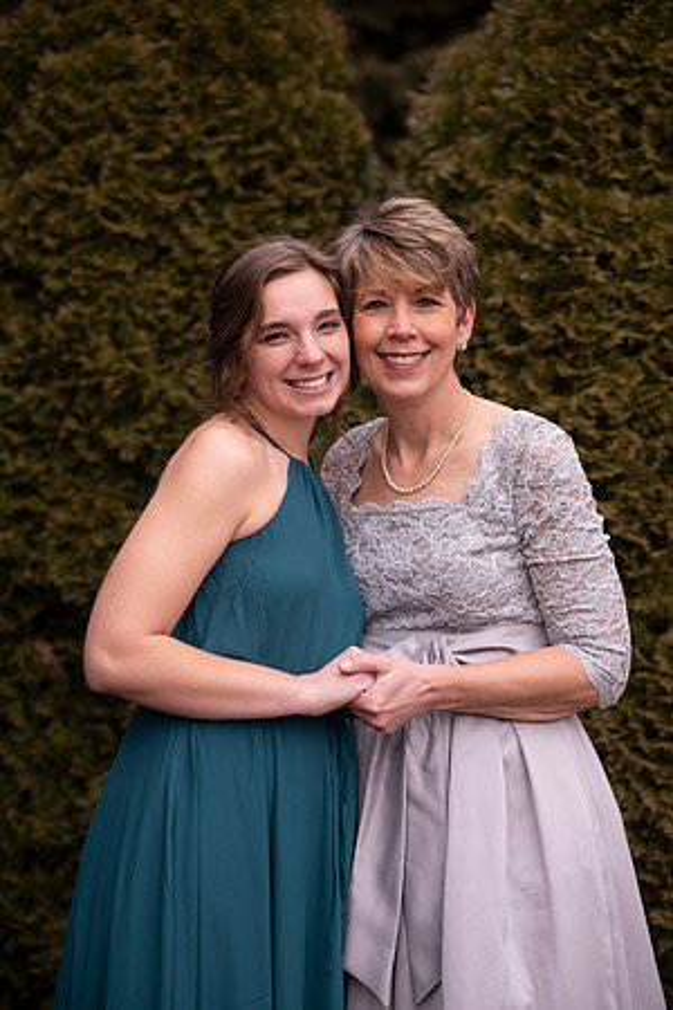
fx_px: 2383
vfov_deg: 23.9
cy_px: 505
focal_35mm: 85
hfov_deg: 16.1
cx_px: 336
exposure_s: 1/125
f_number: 2.5
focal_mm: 85
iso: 100
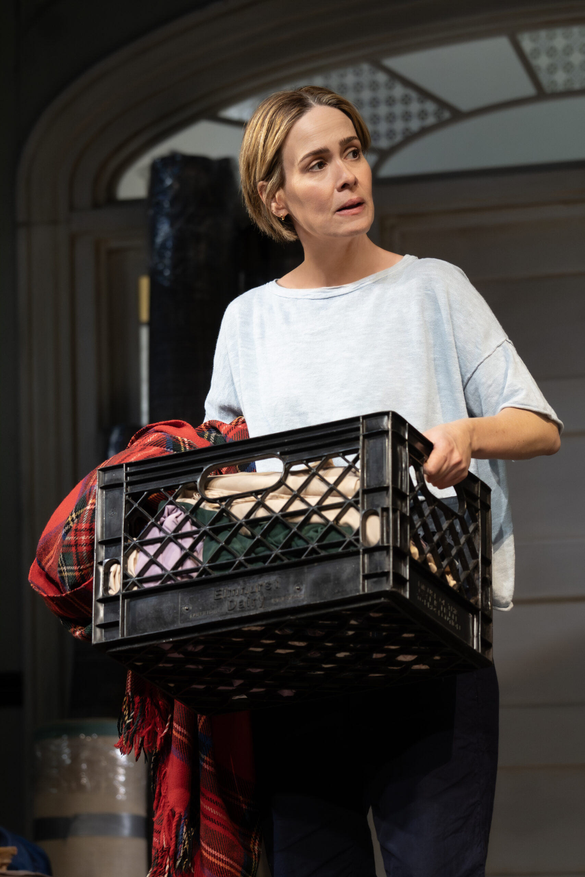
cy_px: 438
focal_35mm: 184
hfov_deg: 7.5
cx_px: 292
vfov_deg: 11.2
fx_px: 4484
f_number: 4
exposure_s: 1/250
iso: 3200
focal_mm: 123
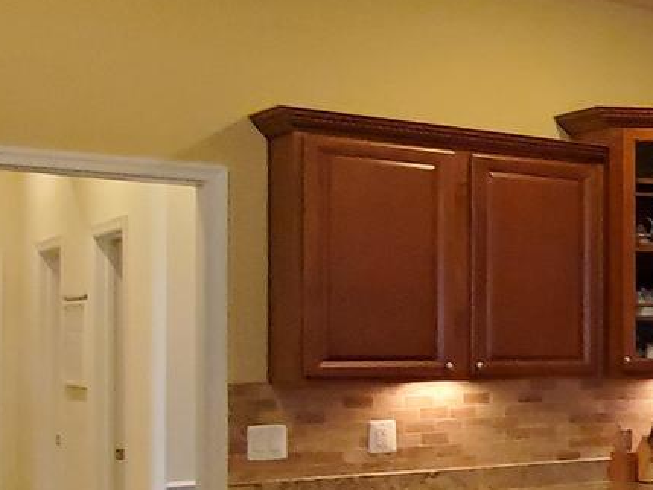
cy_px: 330
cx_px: 1248
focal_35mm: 62
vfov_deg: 23.5
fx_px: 1170
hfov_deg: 19.9
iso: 400
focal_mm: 1.8
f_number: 2.2
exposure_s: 1/39
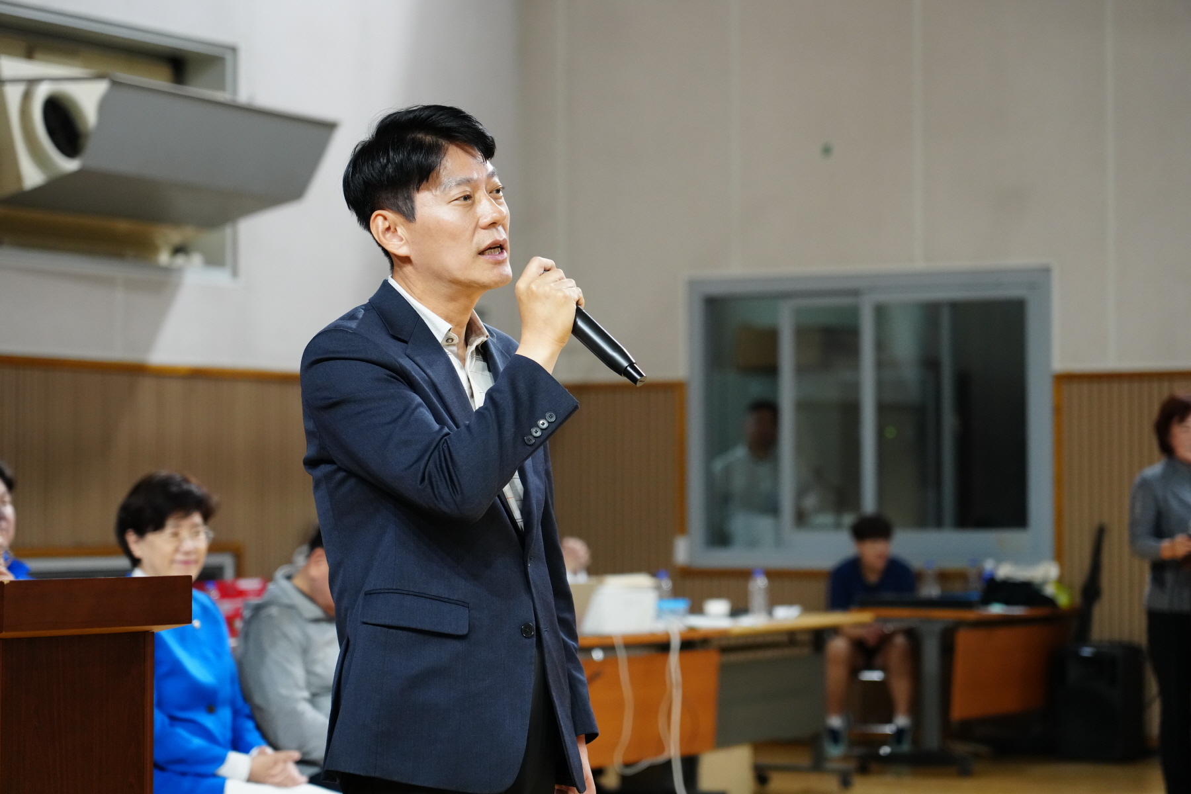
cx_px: 596
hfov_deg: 19.5
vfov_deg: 13.0
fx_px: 3473
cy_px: 397
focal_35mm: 105
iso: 3200
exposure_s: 1/250
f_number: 4
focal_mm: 105
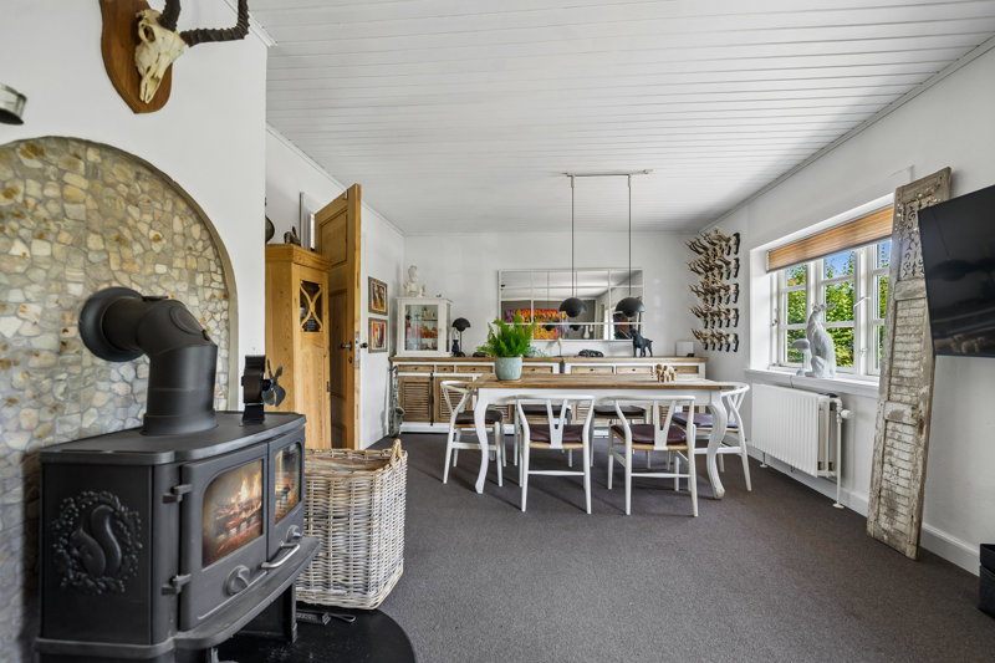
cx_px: 498
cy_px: 332
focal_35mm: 14
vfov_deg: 81.2
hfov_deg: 104.3
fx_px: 387
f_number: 5
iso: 160
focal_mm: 14
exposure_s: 1/20
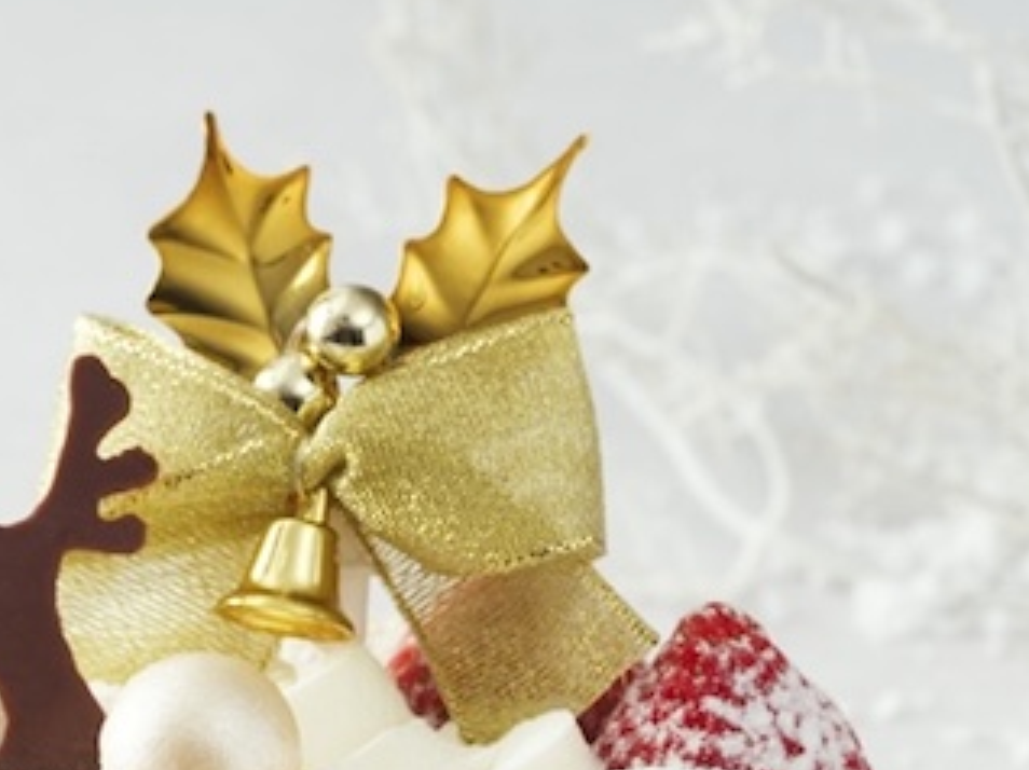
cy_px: 967
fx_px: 8881
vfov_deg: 4.9
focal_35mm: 299
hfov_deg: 6.6
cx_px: 294
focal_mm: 120
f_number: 13
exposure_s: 1/125
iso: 160
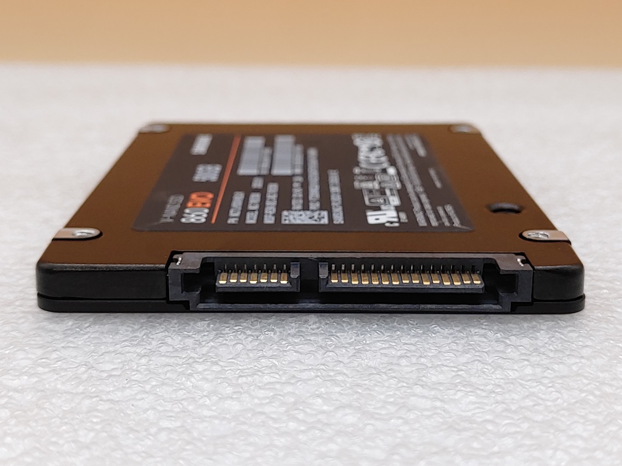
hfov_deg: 33.2
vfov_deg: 25.2
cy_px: 236
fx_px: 1042
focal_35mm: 58
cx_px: 309
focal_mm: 4.36
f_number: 1.8
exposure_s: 1/131
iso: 50
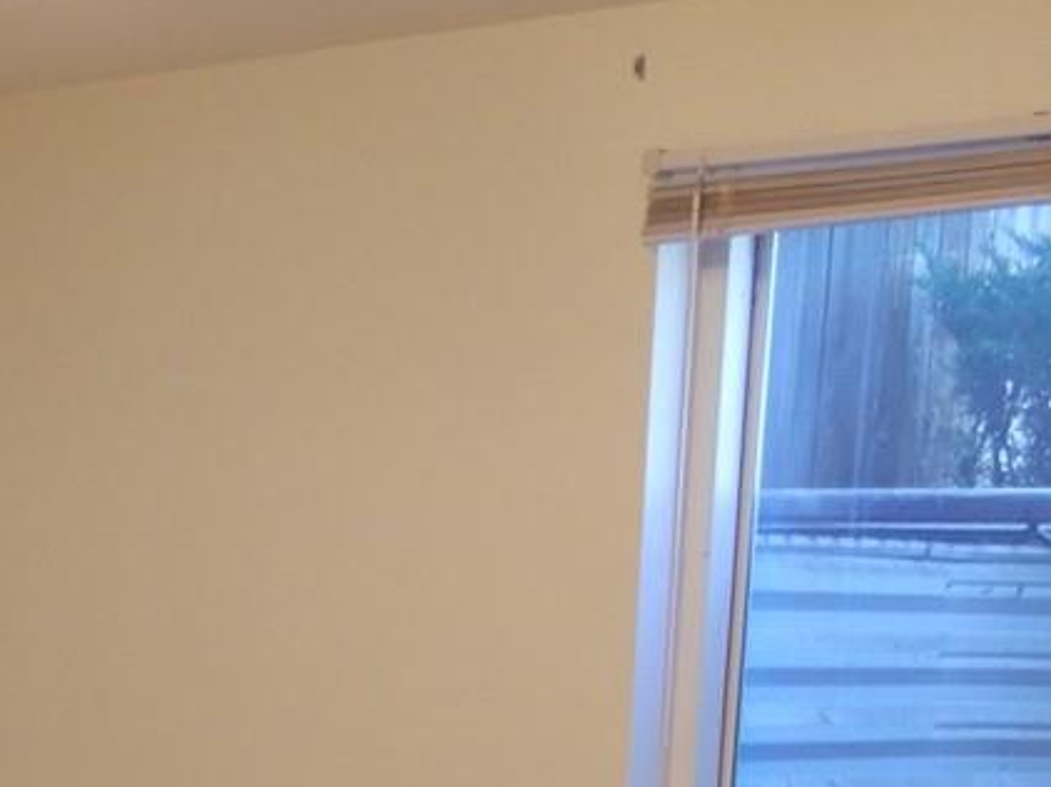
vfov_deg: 14.9
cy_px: 1245
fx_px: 2761
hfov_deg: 21.0
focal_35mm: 91
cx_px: 77
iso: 180
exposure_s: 1/30
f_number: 3.4
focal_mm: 4.3
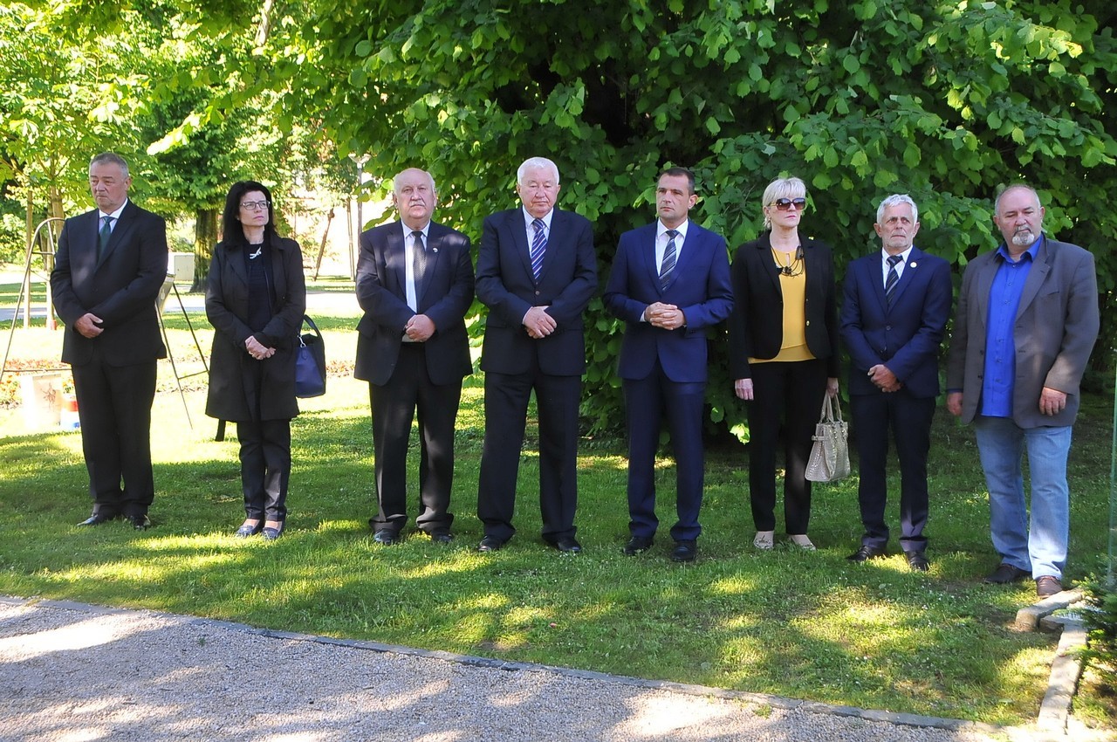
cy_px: 371
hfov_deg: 41.2
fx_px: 1487
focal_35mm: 48
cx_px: 558
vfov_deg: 28.0
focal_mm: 32
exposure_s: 1/200
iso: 800
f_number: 7.1
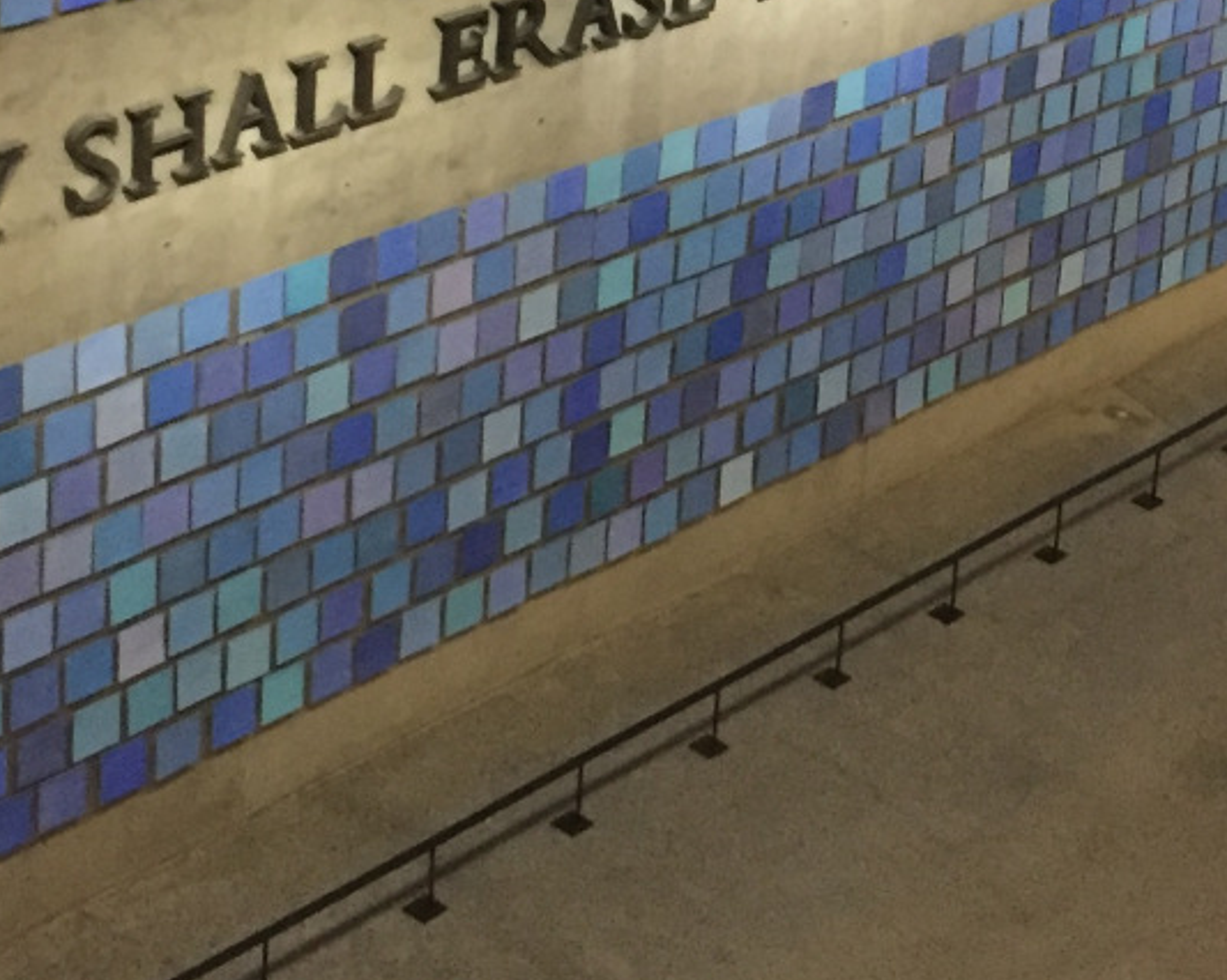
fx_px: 3086
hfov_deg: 22.4
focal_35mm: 85
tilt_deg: -16.4
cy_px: -145
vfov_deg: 17.4
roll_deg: -3.7
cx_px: 767
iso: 500
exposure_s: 1/15
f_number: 2.2
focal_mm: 4.15
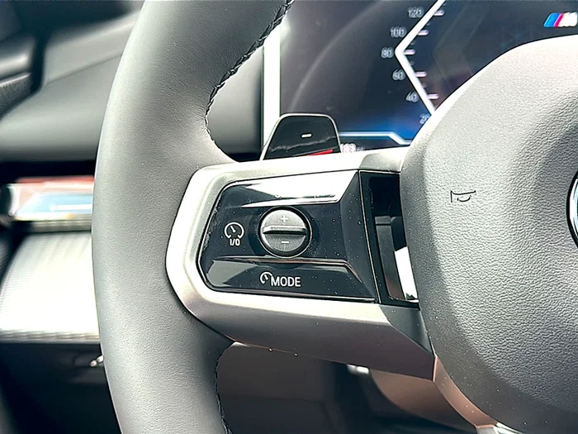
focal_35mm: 41
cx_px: 289
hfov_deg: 45.8
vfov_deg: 35.1
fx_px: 685
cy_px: 217
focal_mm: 6.86
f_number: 1.78
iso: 64
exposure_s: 1/168
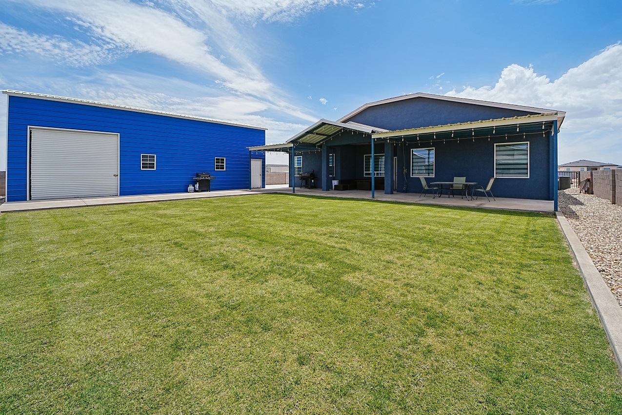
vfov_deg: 81.2
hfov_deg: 104.3
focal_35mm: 14
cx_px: 311
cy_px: 208
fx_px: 242
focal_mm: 14
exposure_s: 1/1250
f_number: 7.1
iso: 250
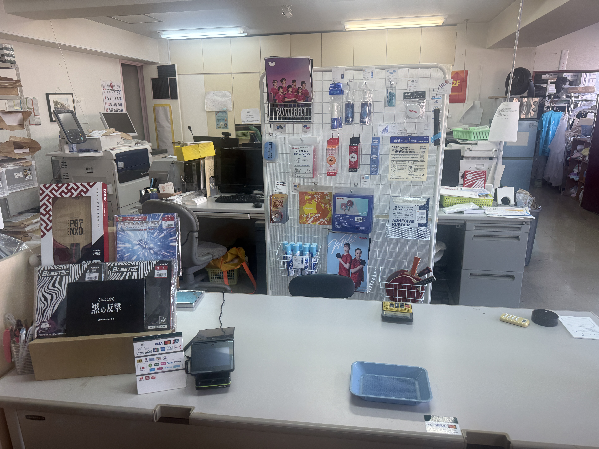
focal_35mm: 24
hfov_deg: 71.6
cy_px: 224
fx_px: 415
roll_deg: +0.7
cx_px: 300
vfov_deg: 56.8
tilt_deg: -14.9
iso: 64
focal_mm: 6.76
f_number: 1.78
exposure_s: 1/100
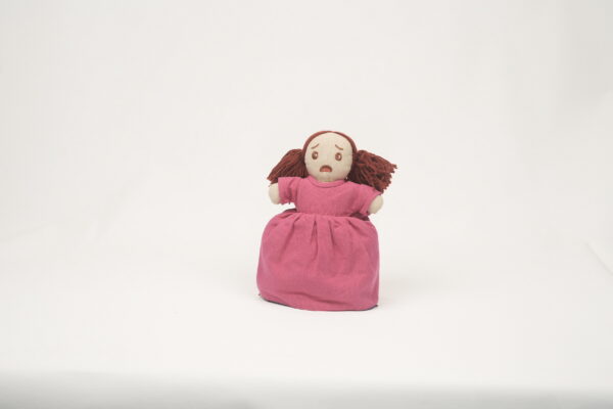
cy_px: 204
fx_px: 851
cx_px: 306
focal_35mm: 50
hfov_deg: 39.6
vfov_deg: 27.0
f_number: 4.5
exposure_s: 1/250
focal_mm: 50
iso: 200
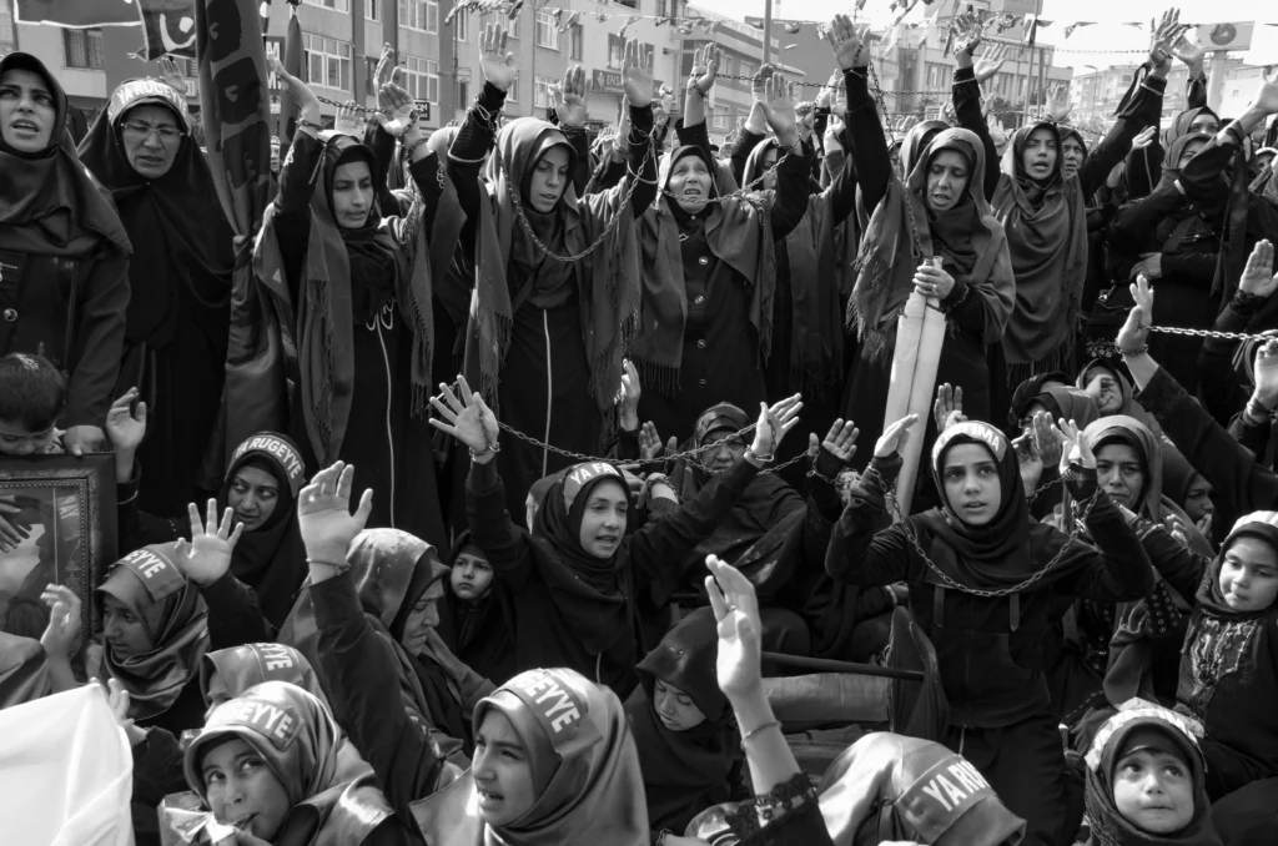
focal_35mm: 42
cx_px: 639
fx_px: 1488
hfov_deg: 46.5
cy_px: 423
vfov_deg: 31.7
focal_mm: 28
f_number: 7.1
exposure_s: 1/200
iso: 200
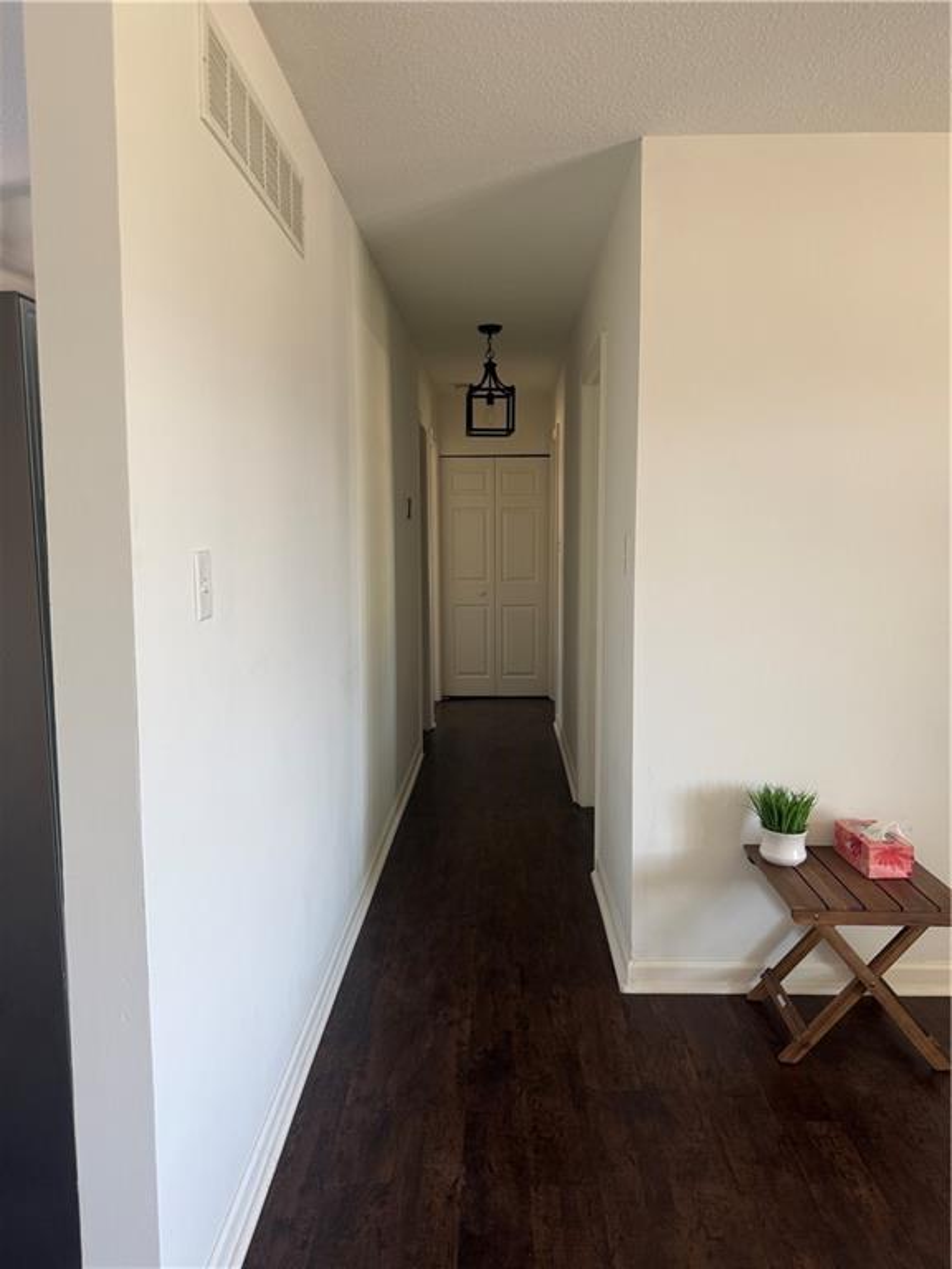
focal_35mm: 24
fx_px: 880
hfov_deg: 56.8
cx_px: 476
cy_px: 634
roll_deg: +0.2
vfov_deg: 71.6
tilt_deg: -6.9
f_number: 1.78
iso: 125
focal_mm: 6.76
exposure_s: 1/60
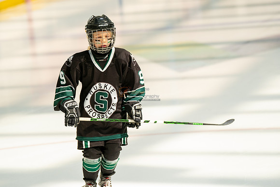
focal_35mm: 231
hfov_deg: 8.9
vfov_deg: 5.9
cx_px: 140
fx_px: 1800
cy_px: 71
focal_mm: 186
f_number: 3.5
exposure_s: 1/3200
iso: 1600
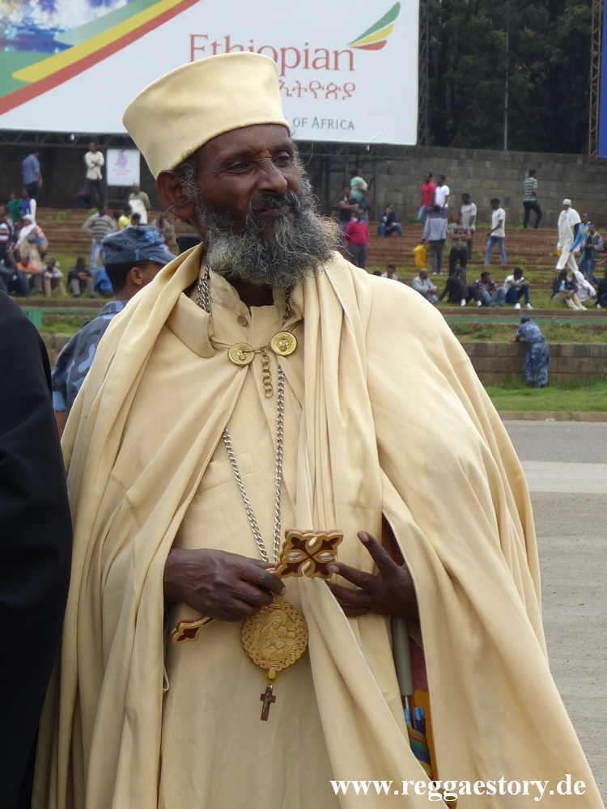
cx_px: 304
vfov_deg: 14.3
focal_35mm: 138
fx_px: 3226
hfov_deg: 10.7
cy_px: 404
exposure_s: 1/500
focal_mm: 24.8
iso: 100
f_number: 4
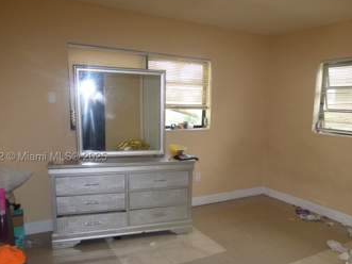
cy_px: 159
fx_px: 295
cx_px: 201
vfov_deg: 47.9
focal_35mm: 29
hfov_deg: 61.4
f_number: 2.8
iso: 100
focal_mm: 3.58
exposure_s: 1/40
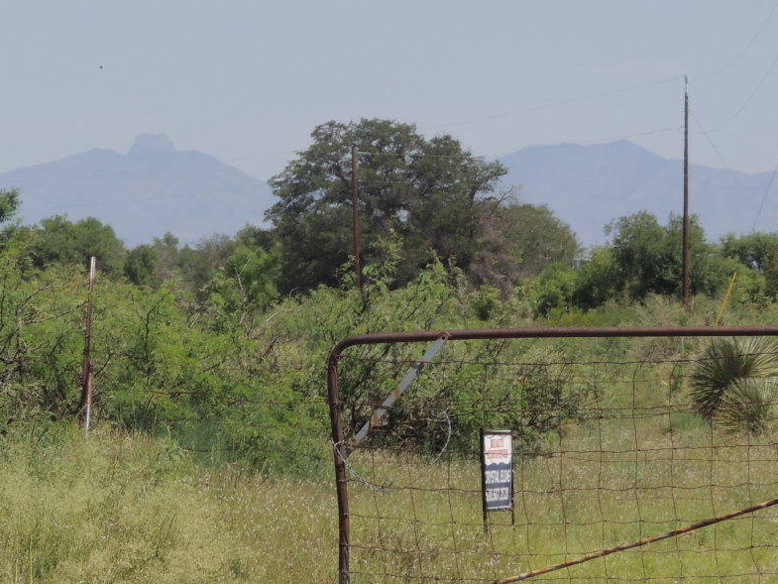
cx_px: 76
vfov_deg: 5.4
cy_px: 225
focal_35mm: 275
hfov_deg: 7.2
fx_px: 6182
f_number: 4.3
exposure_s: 1/800
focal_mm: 24
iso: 100
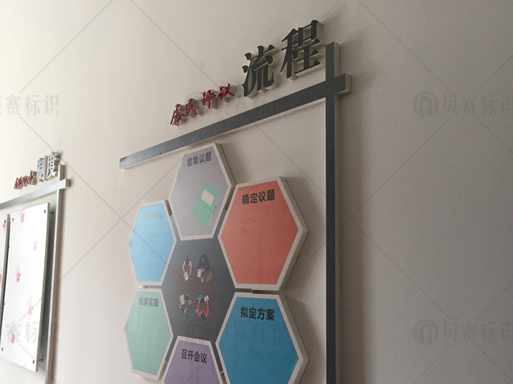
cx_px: 239
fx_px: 489
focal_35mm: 33
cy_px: 217
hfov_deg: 55.3
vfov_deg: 42.8
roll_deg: -2.0
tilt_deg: +8.0
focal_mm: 4.15
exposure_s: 1/33
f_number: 2.2
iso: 64
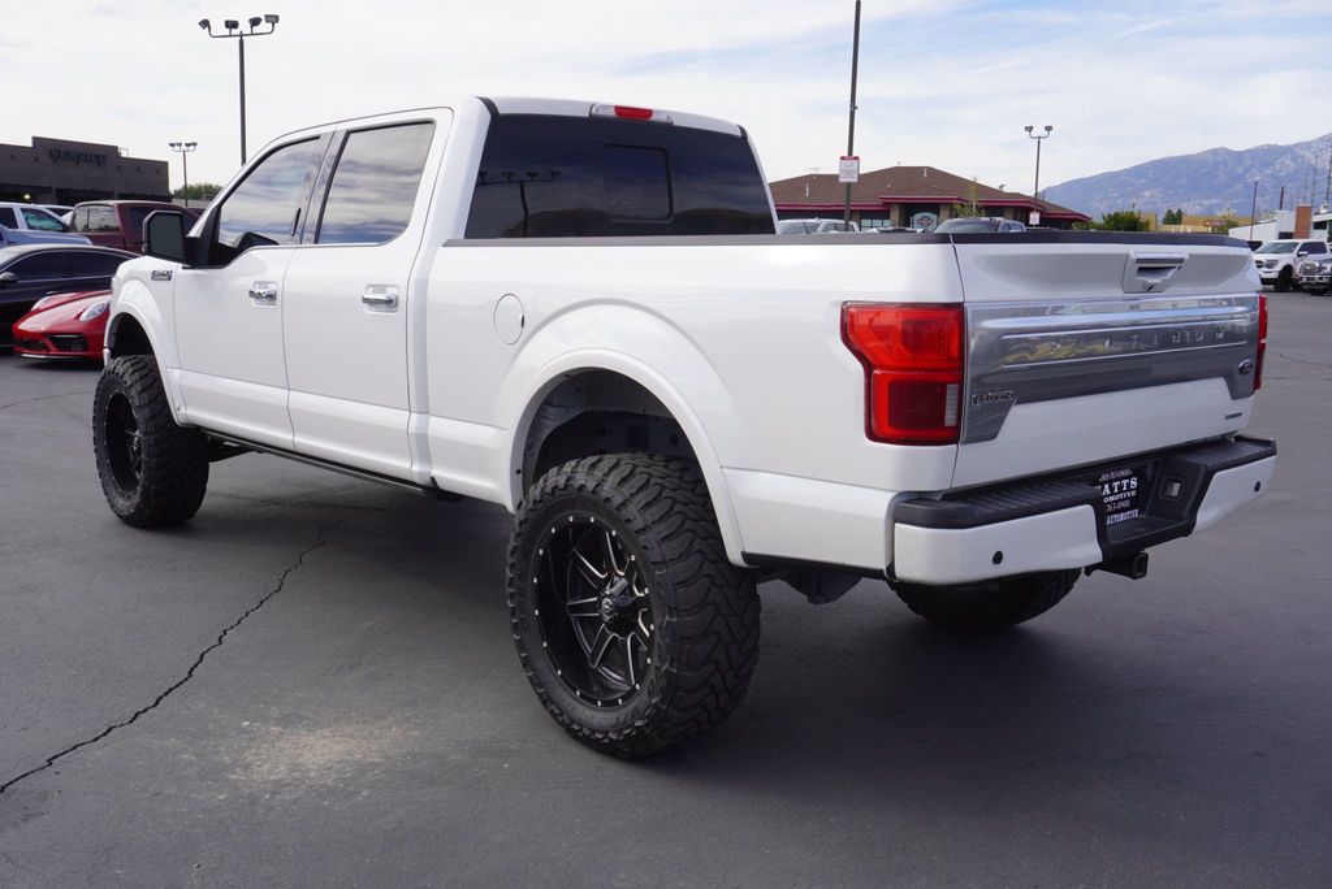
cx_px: 666
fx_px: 1222
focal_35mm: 33
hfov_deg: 57.2
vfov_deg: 40.0
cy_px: 444
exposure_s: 1/125
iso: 100
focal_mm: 22
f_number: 9
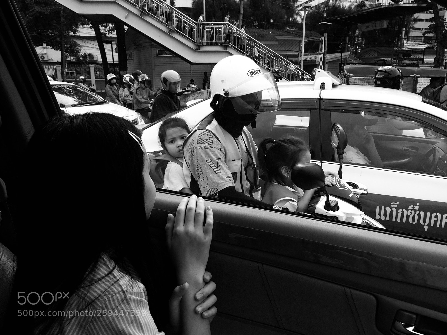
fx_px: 374
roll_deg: +0.5
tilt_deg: -15.9
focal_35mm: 29
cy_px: 168
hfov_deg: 61.7
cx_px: 224
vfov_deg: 48.2
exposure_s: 1/206
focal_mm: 4.15
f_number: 2.2
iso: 32
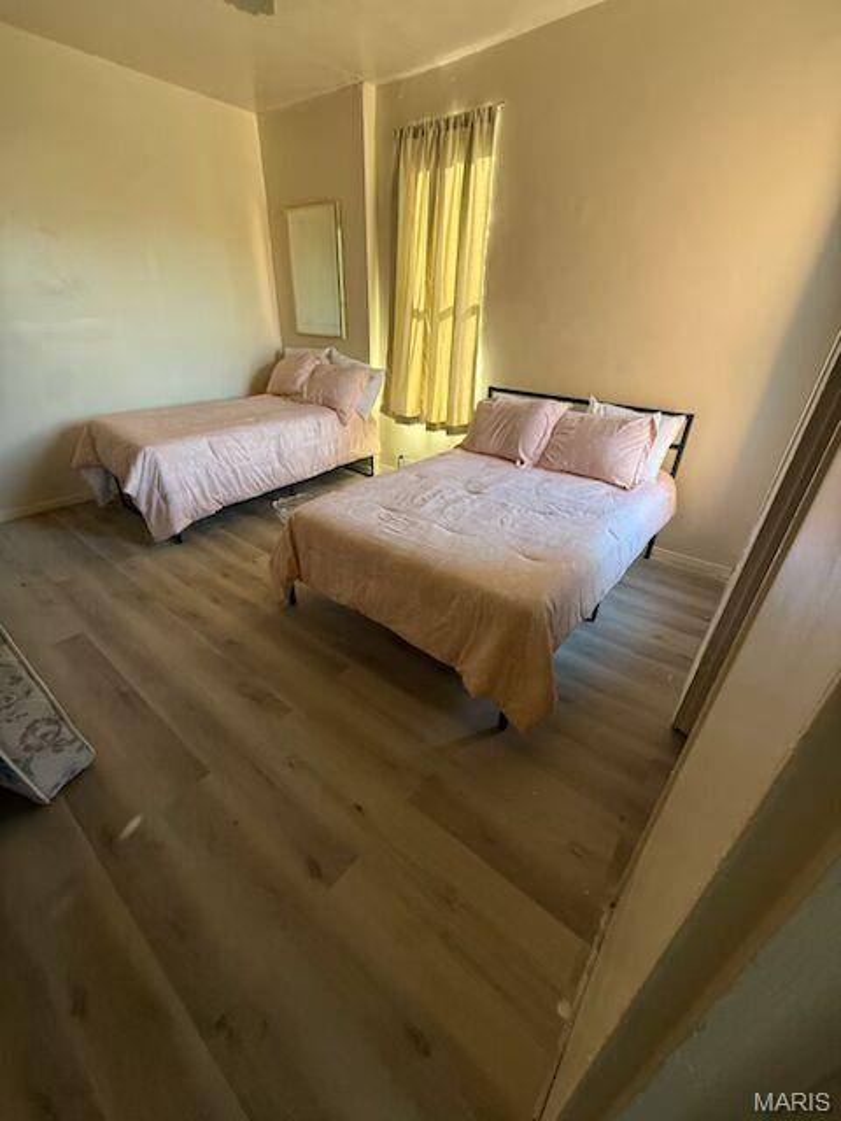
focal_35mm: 14
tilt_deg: -27.9
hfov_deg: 85.7
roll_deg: -3.1
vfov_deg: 102.1
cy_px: 560
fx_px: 454
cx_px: 420
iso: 250
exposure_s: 1/99
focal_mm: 2.22
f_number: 2.2
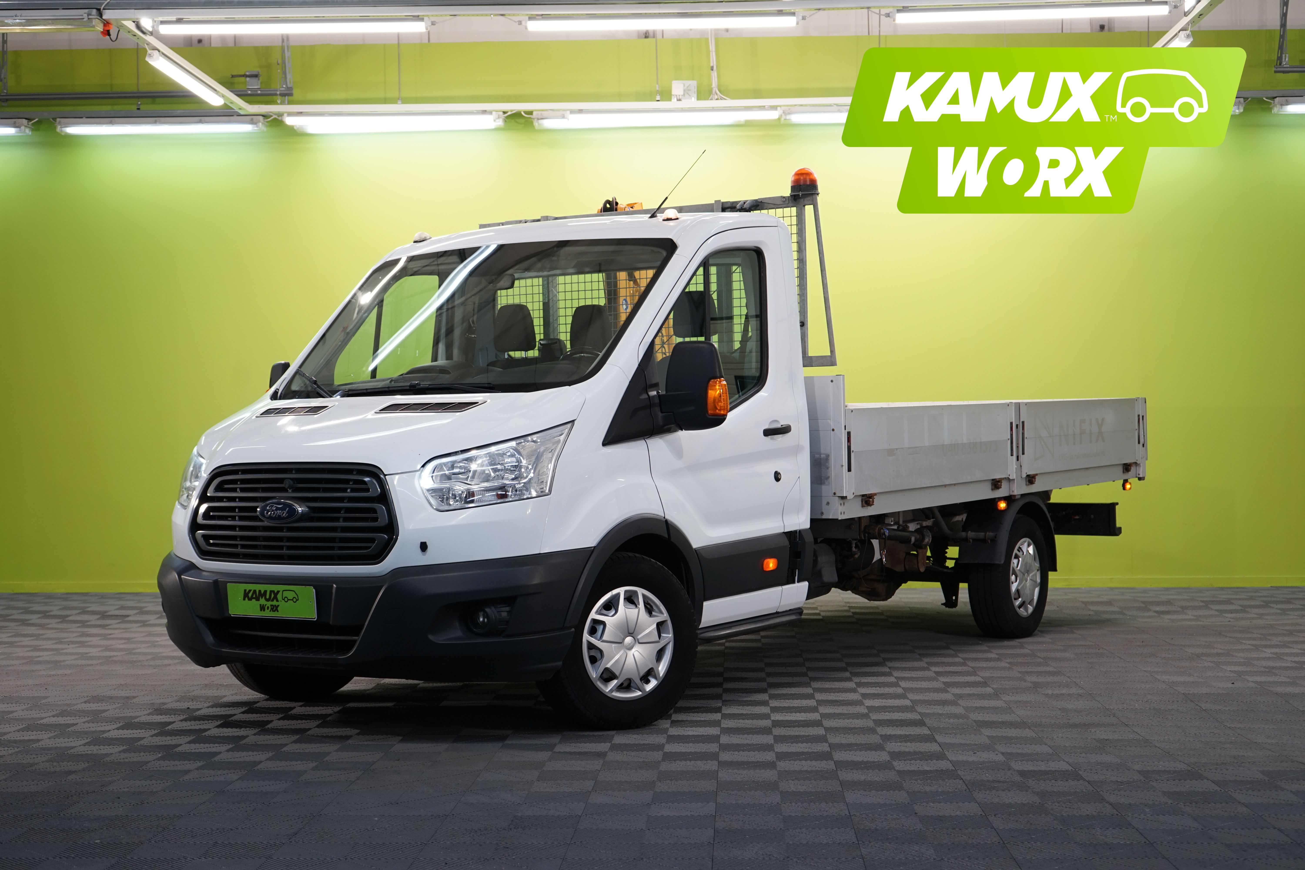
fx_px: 1885
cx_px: 652
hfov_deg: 38.2
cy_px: 435
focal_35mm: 52
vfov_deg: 26.0
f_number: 5
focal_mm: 52
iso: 320
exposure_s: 1/30
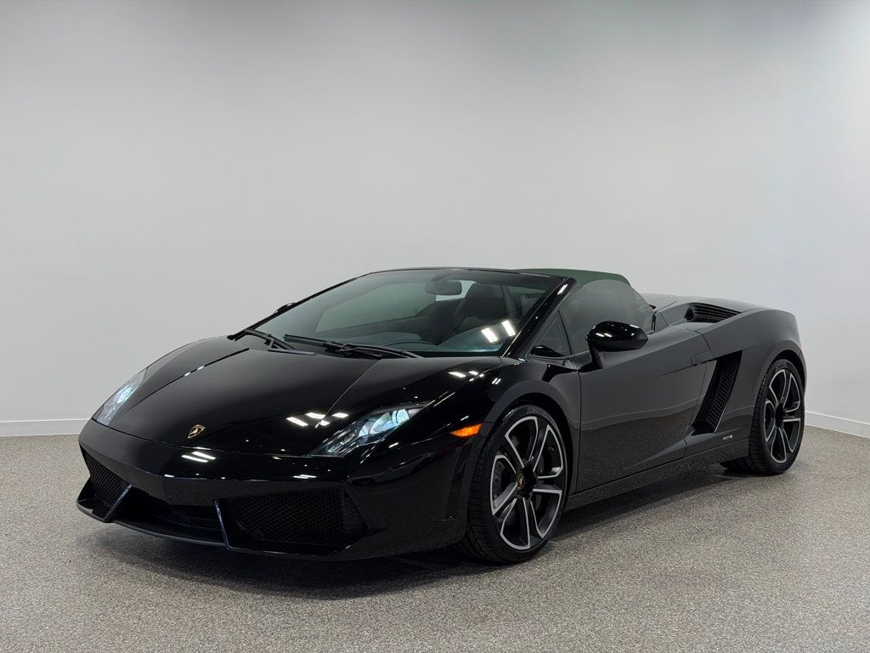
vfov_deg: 30.3
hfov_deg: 39.7
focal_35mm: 48
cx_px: 435
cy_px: 326
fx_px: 1206
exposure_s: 1/334
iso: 64
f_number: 1.78
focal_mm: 6.76
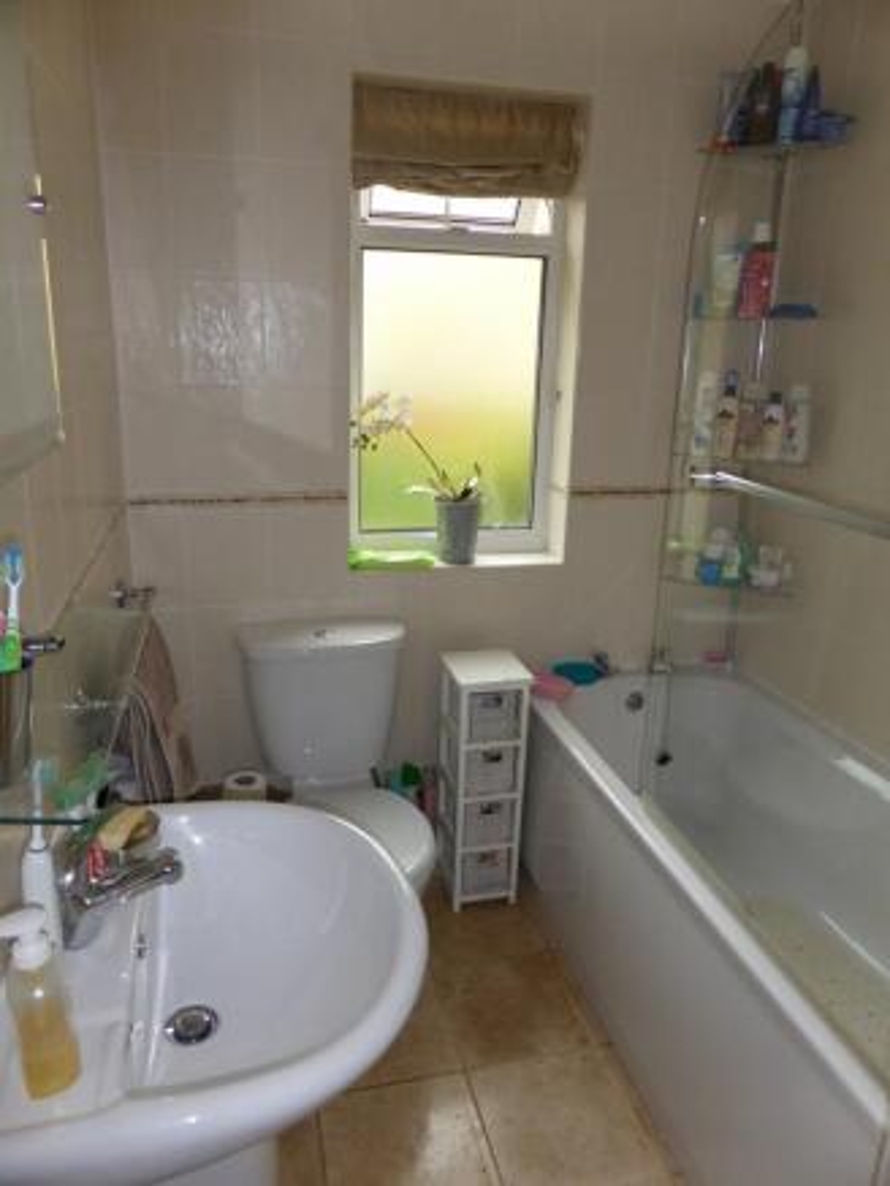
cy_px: 593
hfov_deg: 56.8
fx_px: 822
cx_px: 445
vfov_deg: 71.6
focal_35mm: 24
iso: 160
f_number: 3.3
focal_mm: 4.3
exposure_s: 1/60
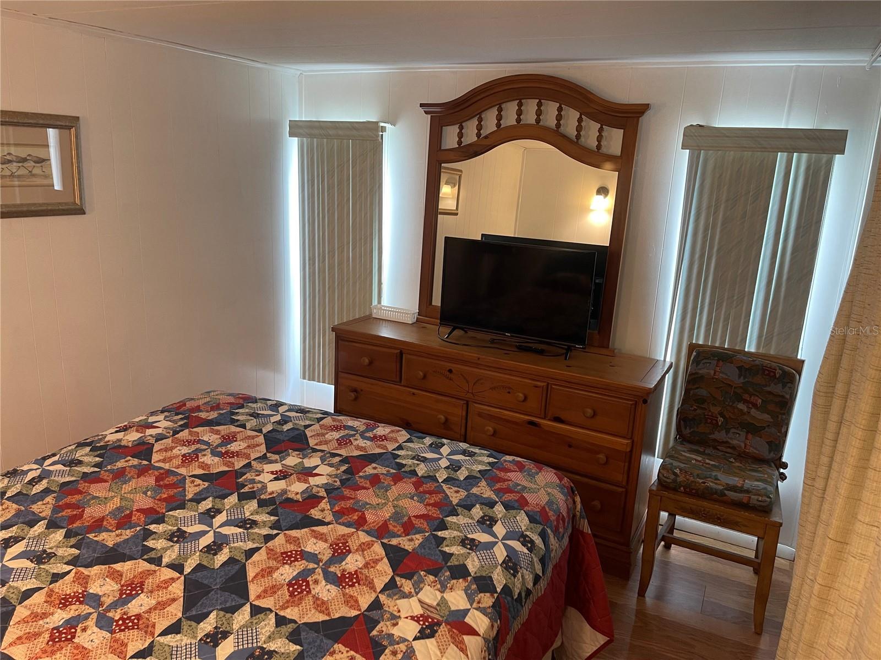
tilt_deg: -15.8
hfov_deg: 69.4
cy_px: 330
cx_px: 440
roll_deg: -2.2
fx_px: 636
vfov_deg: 54.9
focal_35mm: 25
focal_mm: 5.1
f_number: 1.6
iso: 125
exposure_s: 1/60
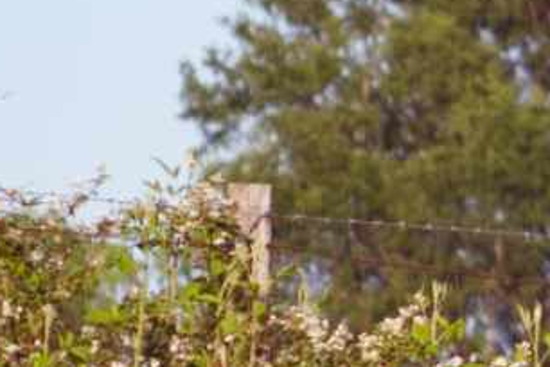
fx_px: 26173
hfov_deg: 1.2
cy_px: 379
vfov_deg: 0.8
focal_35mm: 1713
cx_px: 911
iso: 200
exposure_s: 1/80
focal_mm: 175
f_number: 5.3
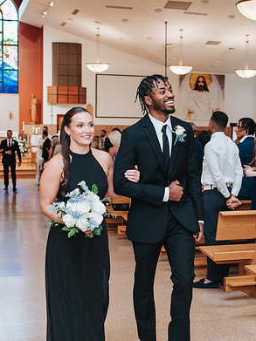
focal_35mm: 58
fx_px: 572
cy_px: 181
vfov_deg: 33.2
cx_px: 160
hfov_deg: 25.1
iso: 1000
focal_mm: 35
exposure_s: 1/125
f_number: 2.8
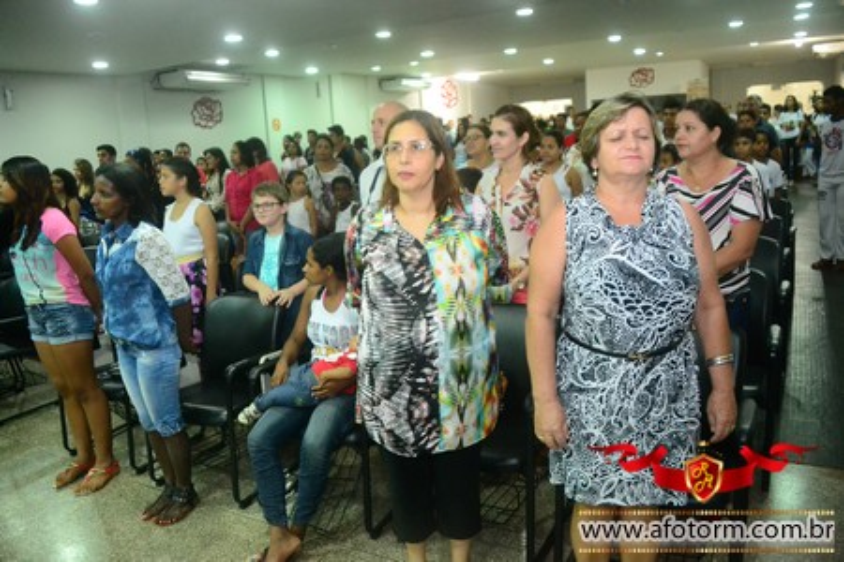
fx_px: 703
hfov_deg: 61.9
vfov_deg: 43.6
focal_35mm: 30
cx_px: 422
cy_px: 281
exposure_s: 1/80
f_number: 3.5
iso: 3200
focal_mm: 20
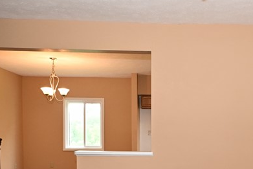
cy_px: 147
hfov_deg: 38.5
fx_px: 351
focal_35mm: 50
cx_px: 192
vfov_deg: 26.3
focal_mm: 12
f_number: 4
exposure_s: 1/60
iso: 500
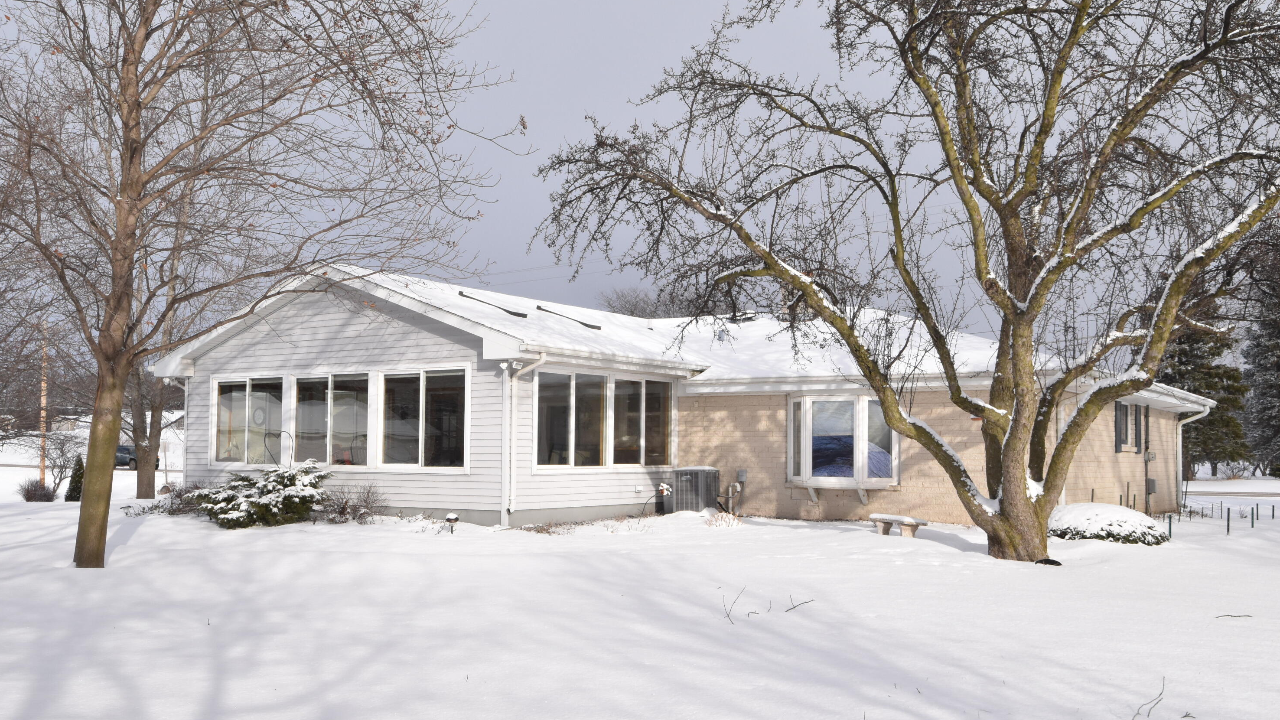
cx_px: 632
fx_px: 1138
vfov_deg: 35.1
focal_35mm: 34
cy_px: 407
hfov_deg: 58.7
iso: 800
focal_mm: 21
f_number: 14
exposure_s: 1/800
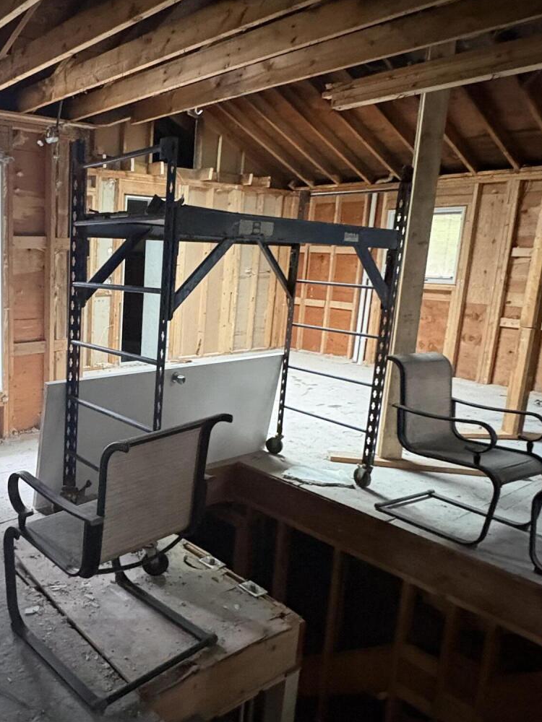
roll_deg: -2.1
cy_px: 359
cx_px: 66
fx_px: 585
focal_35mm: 28
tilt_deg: -9.2
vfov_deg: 63.4
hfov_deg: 45.6
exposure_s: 1/47
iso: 1000
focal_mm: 2.22
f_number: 2.2
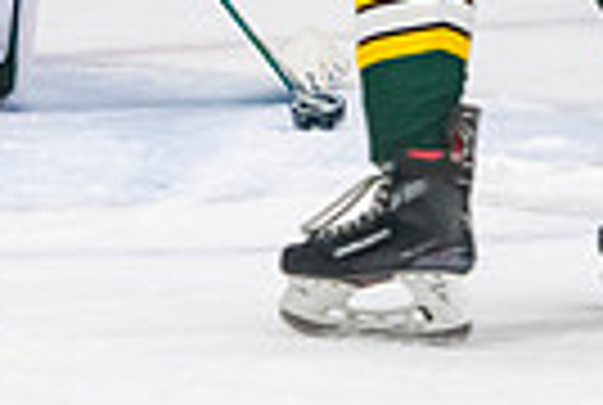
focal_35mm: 819
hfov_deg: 2.5
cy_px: -311
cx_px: 3
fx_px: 13749
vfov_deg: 1.7
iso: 2500
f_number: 3.2
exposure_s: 1/640
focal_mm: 135
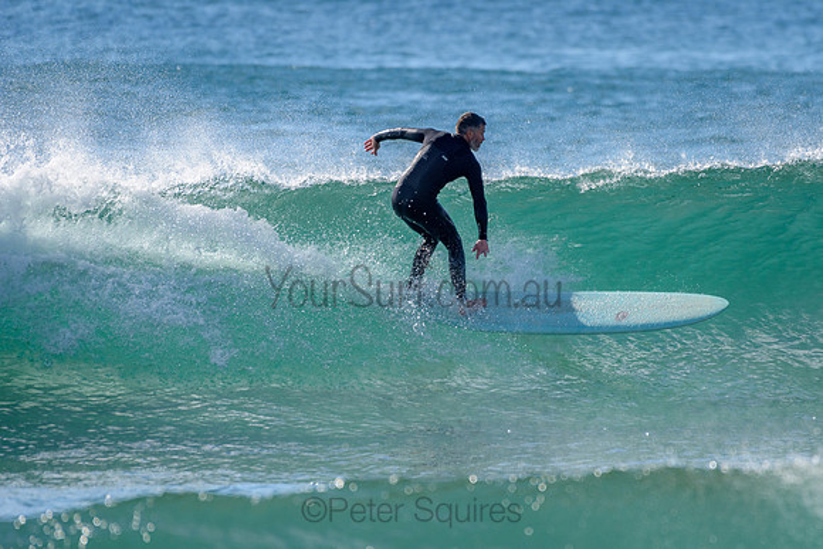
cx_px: 504
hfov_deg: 3.4
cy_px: 227
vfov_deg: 2.2
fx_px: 14013
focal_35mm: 613
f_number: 5.6
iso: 280
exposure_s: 1/3200
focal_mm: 500
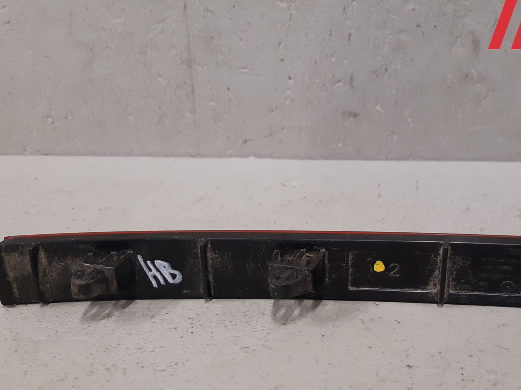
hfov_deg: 45.4
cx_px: 324
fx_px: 617
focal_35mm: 41
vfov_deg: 34.4
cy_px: 289
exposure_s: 1/50
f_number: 1.7
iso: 160
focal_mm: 3.93
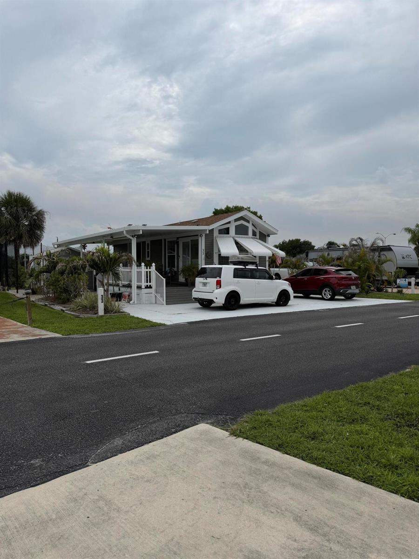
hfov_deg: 56.8
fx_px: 387
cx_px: 210
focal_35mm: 24
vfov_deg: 71.6
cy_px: 280
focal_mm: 6.76
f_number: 1.78
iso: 80
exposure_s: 1/11905
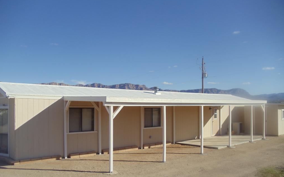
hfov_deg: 42.6
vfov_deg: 27.4
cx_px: 141
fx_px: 364
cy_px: 103
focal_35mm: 47
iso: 80
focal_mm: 6
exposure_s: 1/320
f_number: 7.1
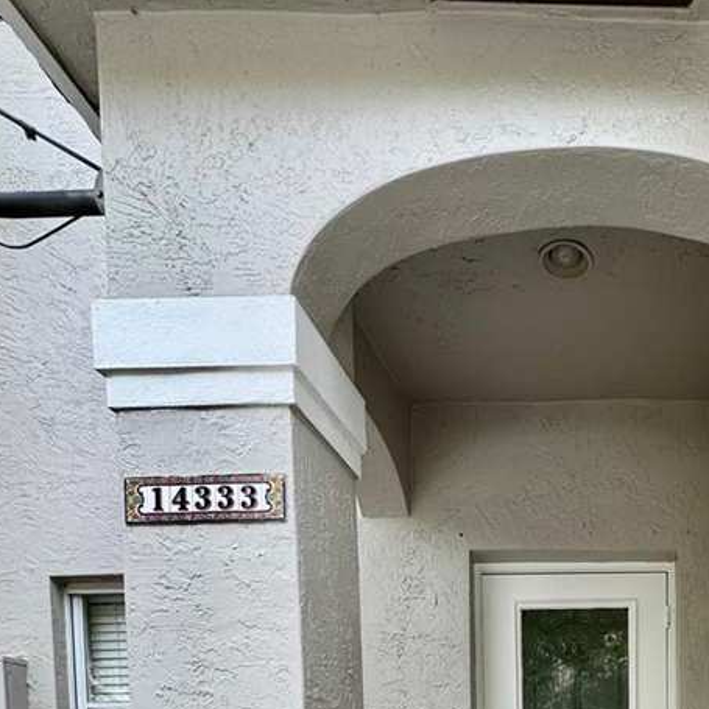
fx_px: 672
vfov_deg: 42.2
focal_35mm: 29
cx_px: 587
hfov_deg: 51.4
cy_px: 801
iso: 40
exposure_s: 1/334
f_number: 2.2
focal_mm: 2.22
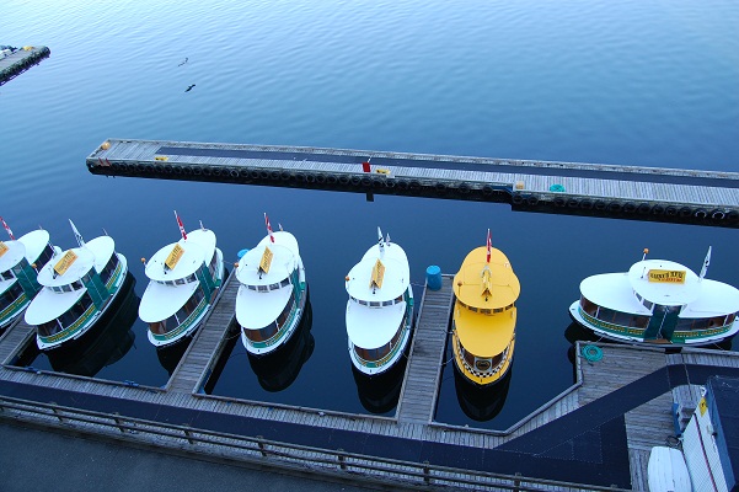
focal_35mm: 27
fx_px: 554
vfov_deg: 47.9
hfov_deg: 67.4
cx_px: 370
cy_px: 246
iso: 250
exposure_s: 1/125
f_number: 5.6
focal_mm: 18
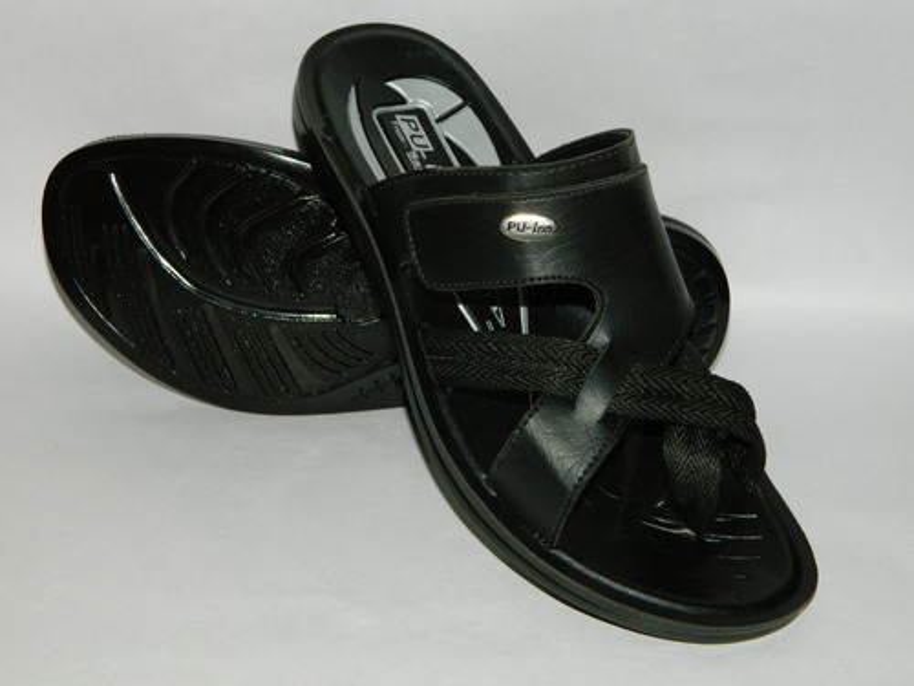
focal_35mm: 70
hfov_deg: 27.8
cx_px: 457
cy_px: 343
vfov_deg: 21.0
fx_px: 1848
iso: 200
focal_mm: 12.6
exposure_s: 1/50
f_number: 4
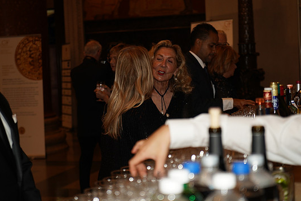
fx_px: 635
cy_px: 107
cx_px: 143
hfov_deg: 26.6
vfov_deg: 17.9
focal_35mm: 76
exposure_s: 1/125
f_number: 4
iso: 800
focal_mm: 70
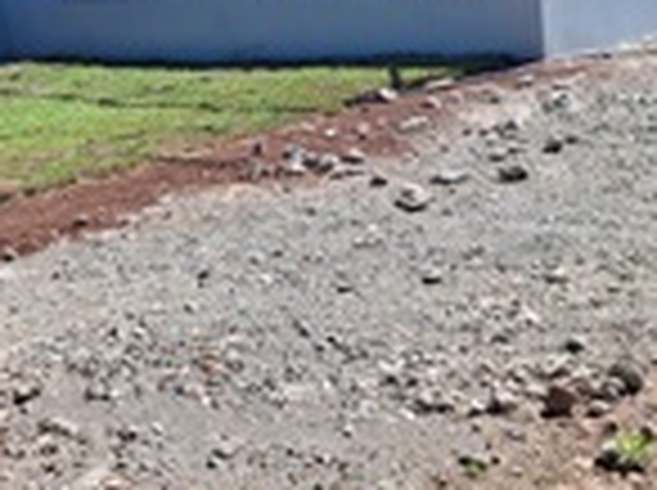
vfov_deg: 19.5
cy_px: 67
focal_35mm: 74
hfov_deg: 25.9
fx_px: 1402
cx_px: 122
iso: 25
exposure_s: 1/700
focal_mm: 4
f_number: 1.8
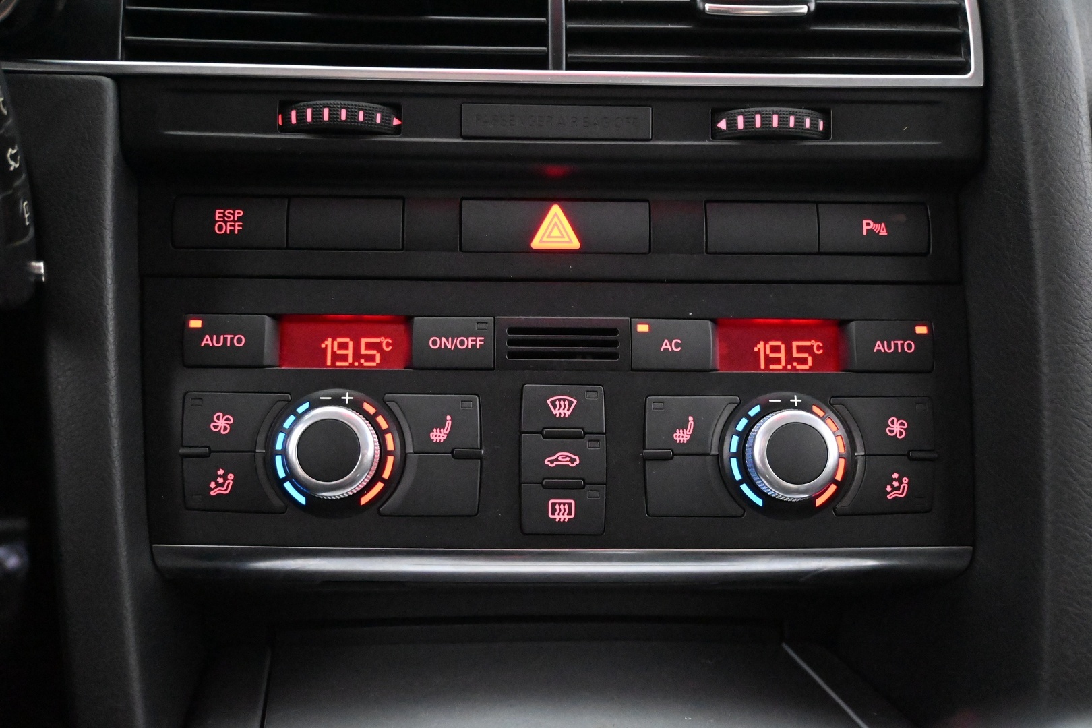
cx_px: 546
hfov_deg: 57.2
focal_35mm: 33
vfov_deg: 40.0
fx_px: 1001
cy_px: 364
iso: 16000
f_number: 4
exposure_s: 1/40
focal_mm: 22
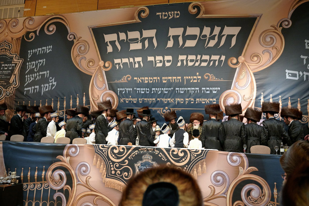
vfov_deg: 45.0
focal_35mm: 29
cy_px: 103
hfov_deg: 63.7
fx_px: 249
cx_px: 154
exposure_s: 1/200
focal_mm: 29
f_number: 3.2
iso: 3200
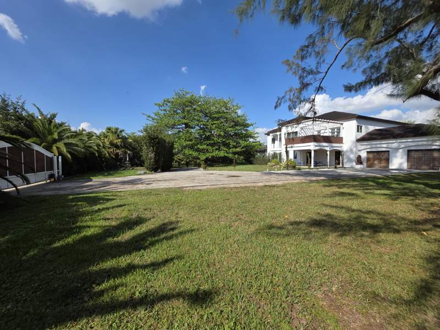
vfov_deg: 89.9
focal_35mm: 13
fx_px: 165
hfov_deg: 106.2
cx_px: 220
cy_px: 165
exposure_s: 1/2308
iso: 40
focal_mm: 2.2
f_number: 1.9
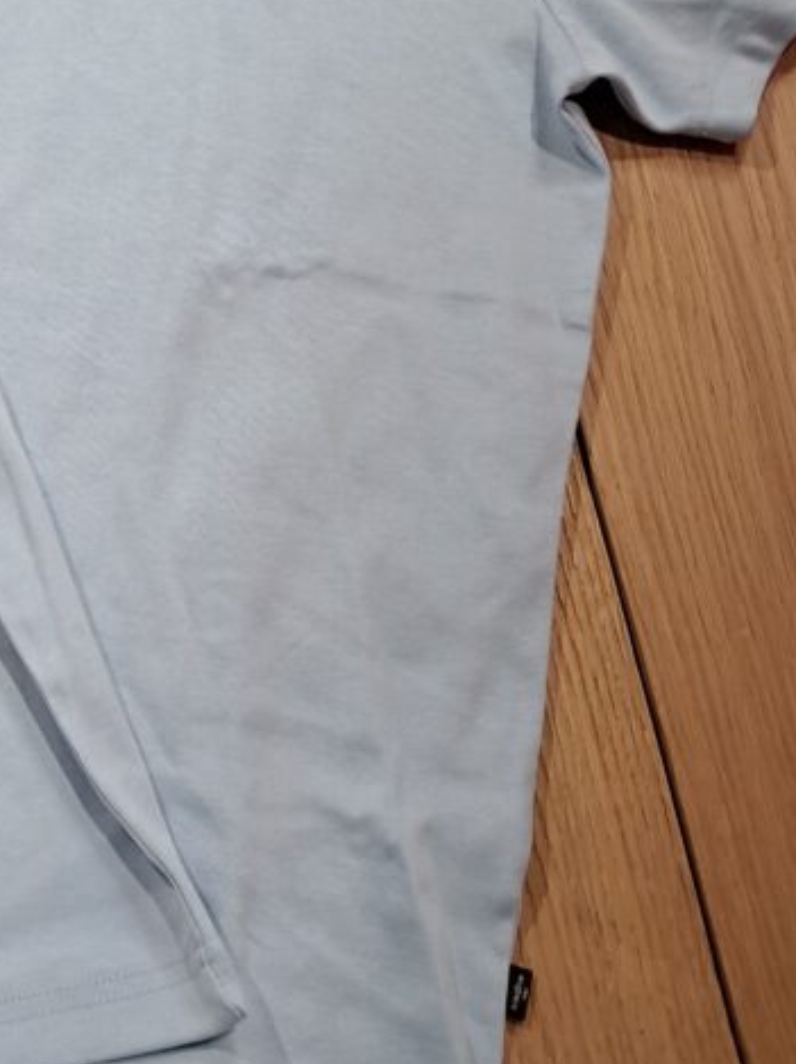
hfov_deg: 24.1
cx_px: 75
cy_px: 386
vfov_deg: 32.5
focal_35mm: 59
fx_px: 1811
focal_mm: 4
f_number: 1.8
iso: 100
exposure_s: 1/50
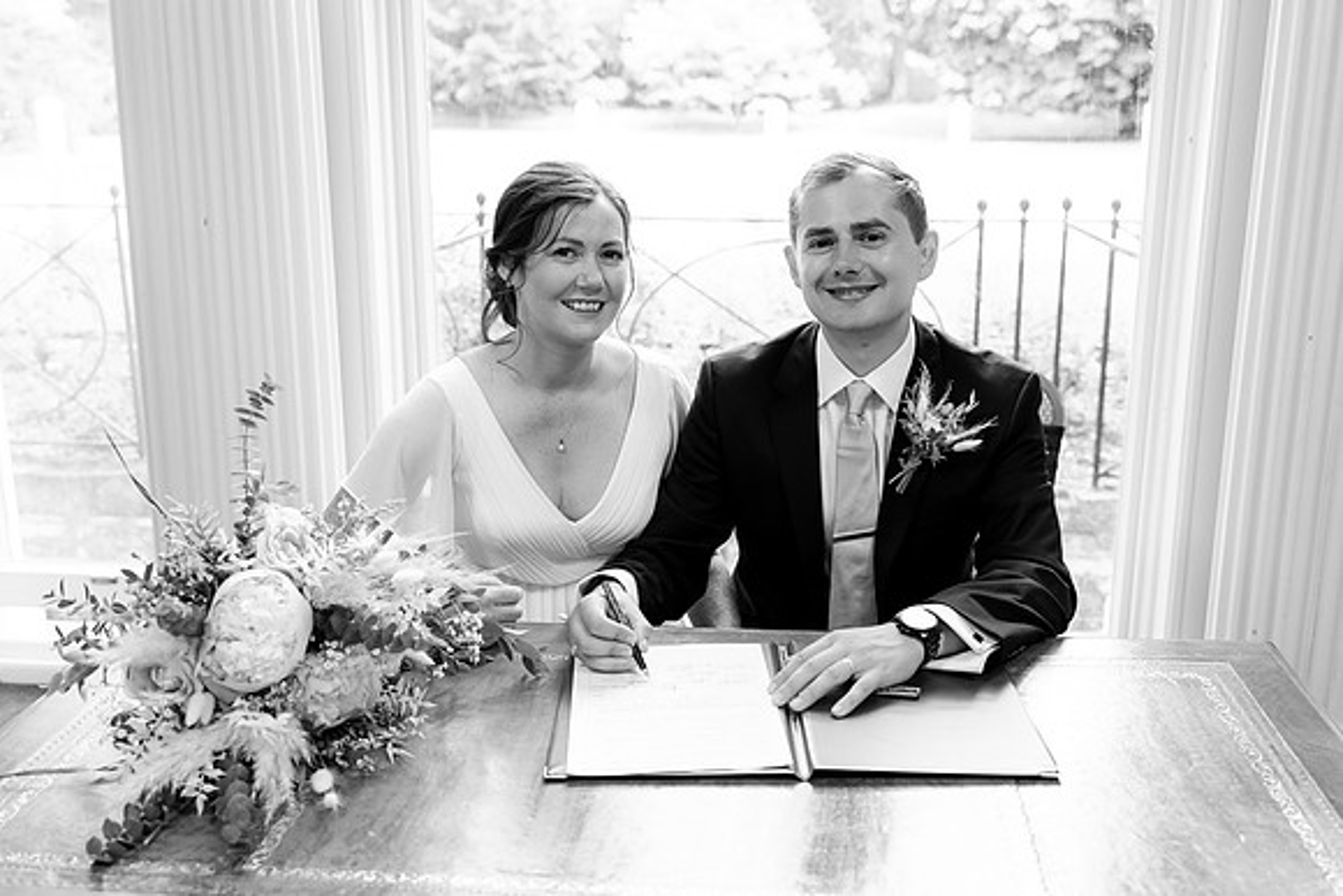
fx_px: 1336
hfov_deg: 53.4
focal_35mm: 36
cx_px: 692
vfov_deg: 37.1
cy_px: 432
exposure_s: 1/250
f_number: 3.5
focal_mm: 33
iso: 1000
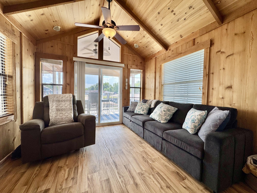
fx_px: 104
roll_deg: -0.9
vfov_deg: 85.7
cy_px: 96
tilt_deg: -2.4
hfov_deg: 102.1
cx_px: 128
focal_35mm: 14
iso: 40
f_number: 2.2
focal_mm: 2.22
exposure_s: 1/196
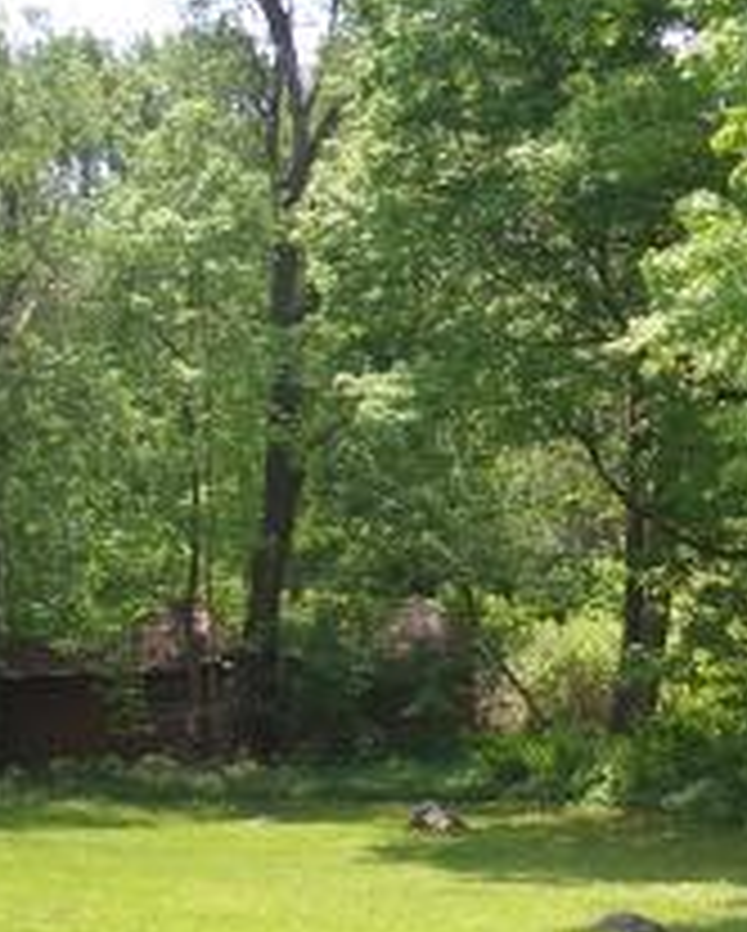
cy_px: 419
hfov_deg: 13.5
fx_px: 3091
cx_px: 850
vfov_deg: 17.1
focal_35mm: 112
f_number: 2.8
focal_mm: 6.8
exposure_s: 1/320
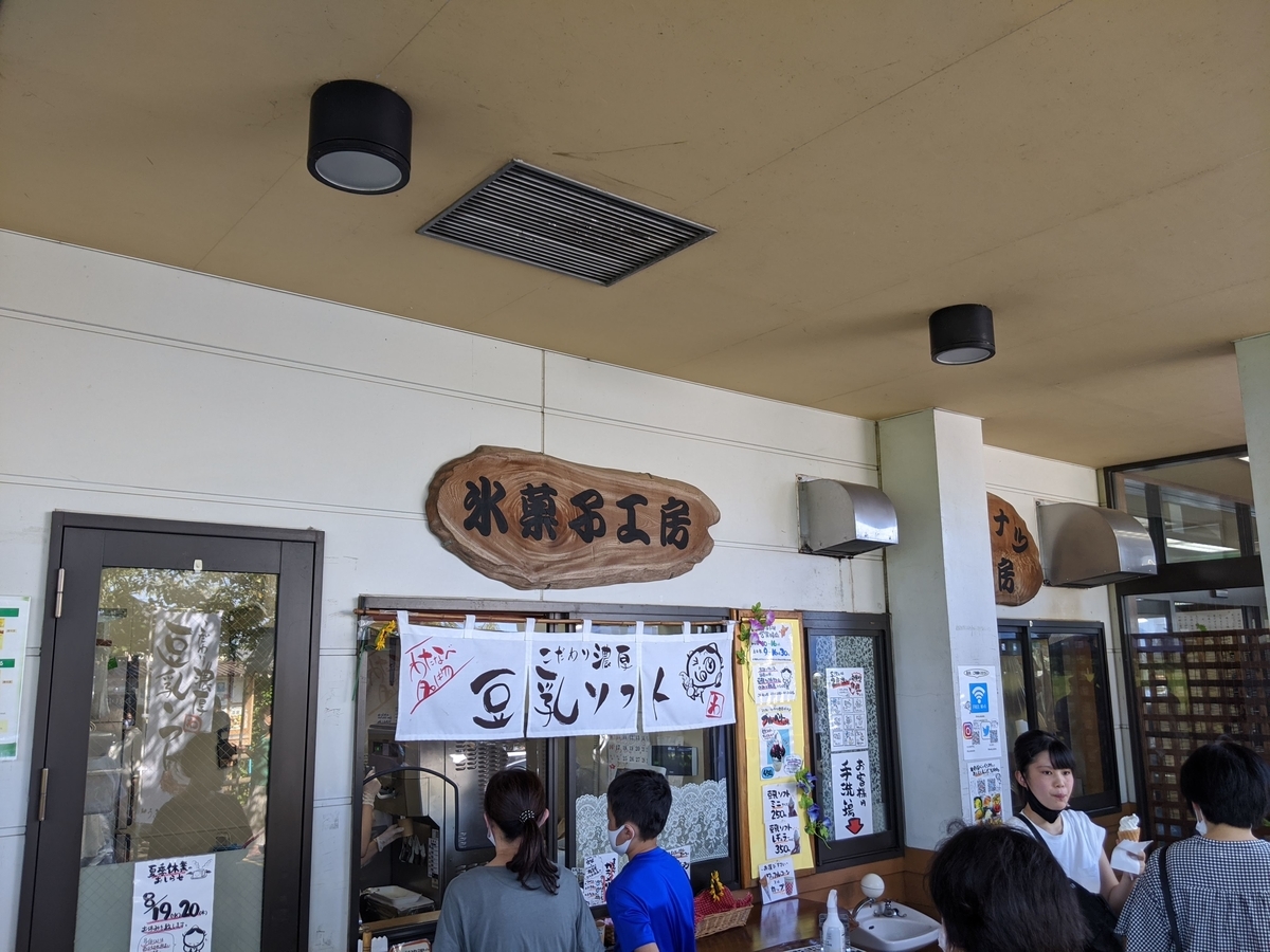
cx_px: 635
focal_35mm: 27
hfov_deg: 65.3
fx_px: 991
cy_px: 476
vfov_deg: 51.4
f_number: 1.8
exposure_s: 1/137
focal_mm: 4.44
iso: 55
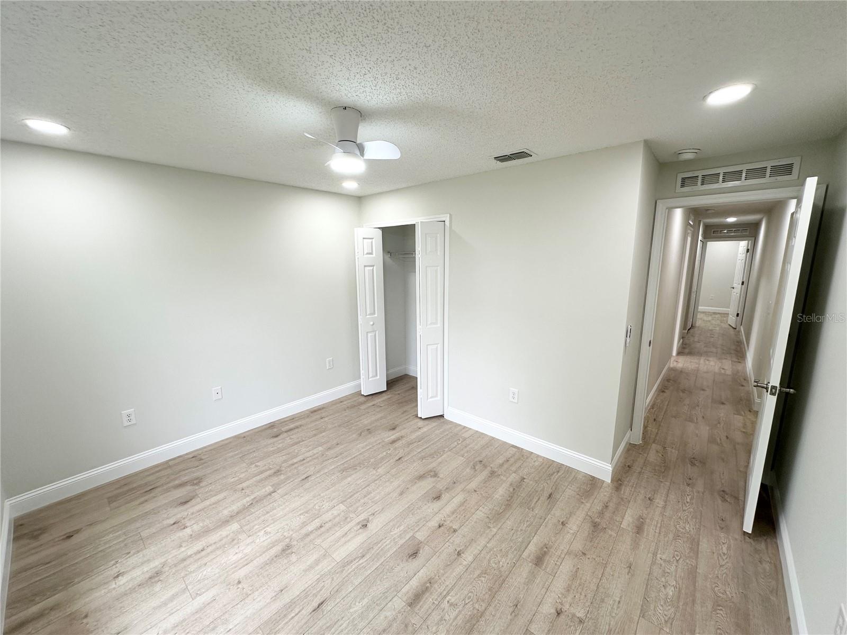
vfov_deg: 85.7
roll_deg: +0.5
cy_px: 318
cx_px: 424
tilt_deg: -10.4
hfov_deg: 102.1
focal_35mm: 14
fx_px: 343
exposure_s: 1/120
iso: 80
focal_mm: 2.22
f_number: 2.2
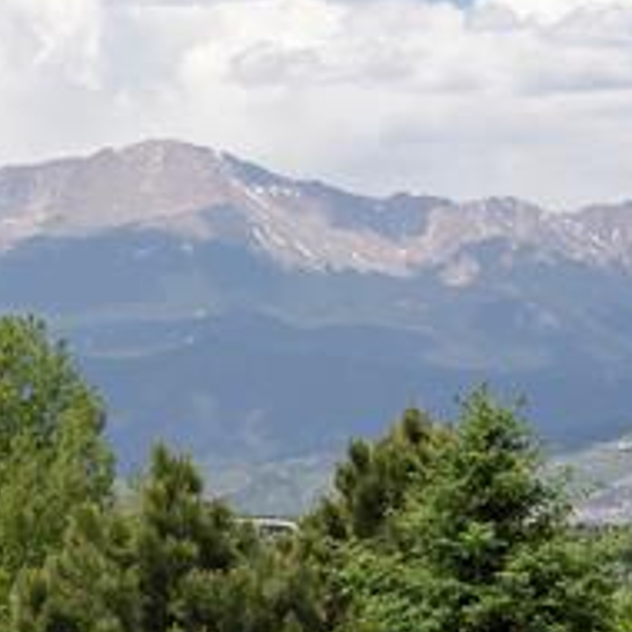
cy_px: 481
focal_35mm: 244
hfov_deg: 7.2
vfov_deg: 7.2
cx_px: 140
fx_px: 5040
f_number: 7.1
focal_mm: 85
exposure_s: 1/400
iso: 400
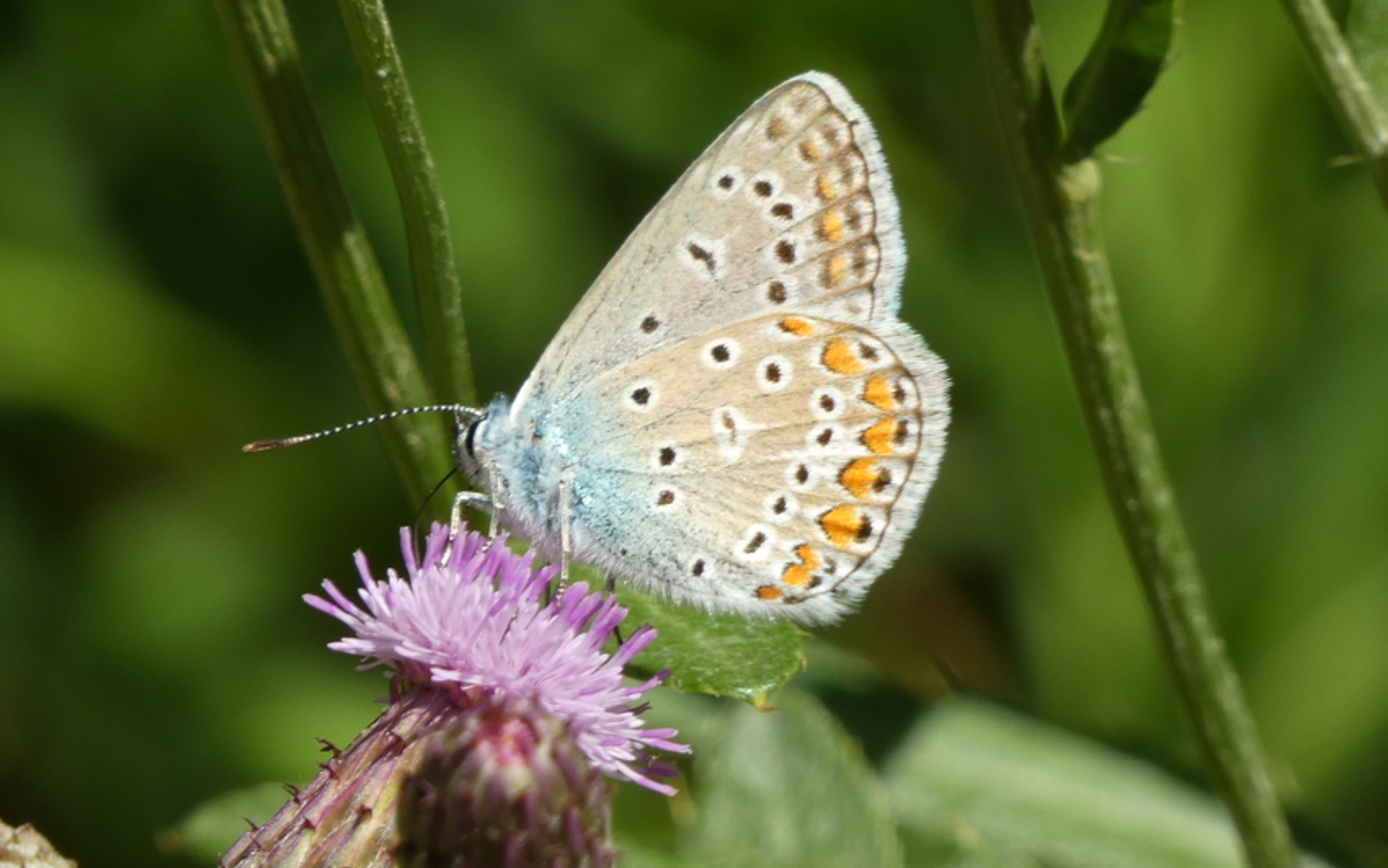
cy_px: 426
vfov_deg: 2.1
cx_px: 693
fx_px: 23500
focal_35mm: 621
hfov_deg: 3.4
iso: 80
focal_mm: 104.7
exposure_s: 1/125
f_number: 5.6
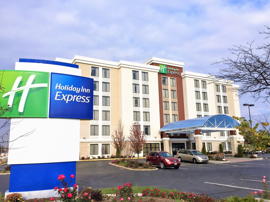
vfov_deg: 48.2
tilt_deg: +12.1
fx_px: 226
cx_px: 135
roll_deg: +0.7
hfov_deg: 61.7
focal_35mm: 29
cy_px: 101
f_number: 2.2
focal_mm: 4.15
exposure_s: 1/3300
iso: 32
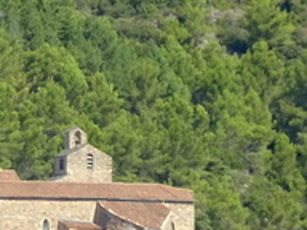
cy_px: 228
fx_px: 7831
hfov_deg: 2.2
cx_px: -160
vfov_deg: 1.7
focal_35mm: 883
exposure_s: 1/250
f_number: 6.3
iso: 80
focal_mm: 36.24
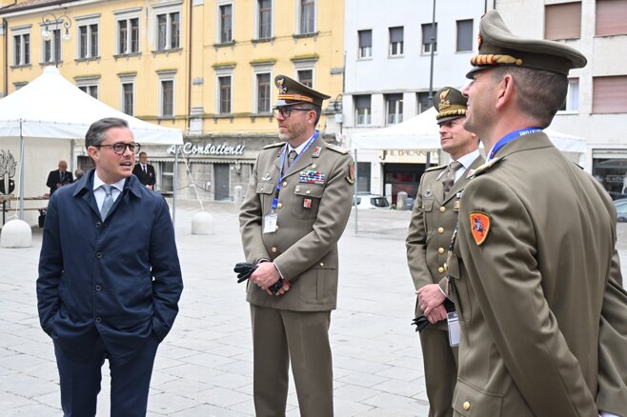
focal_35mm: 44
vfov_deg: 30.8
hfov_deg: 45.0
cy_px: 208
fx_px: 757
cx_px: 314
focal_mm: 29
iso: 400
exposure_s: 1/200
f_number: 4.8
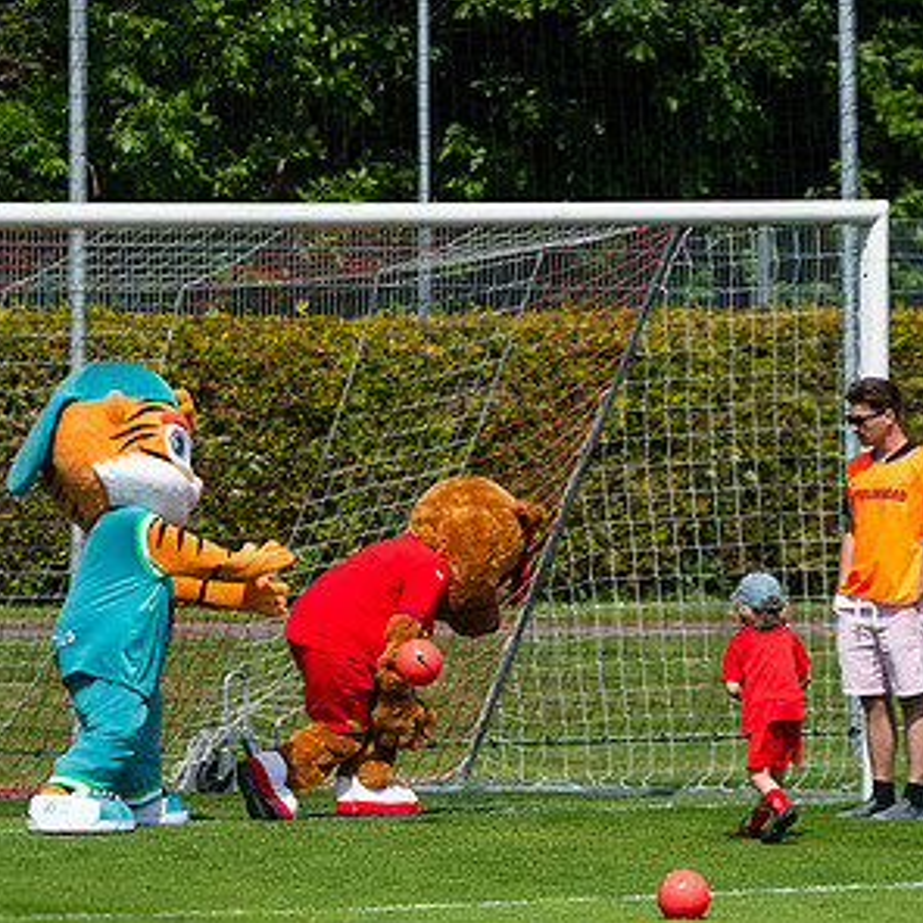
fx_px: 16954
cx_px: 259
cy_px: 825
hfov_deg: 3.1
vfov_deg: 3.1
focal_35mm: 562
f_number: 3.2
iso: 100
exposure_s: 1/2000
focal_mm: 200
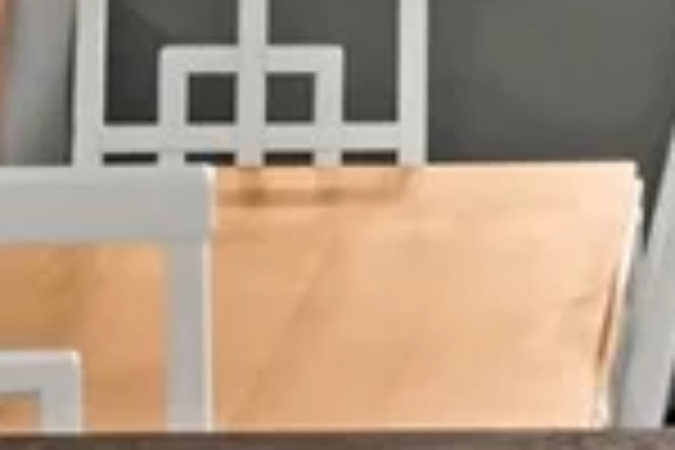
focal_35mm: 205
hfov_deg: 9.9
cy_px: -488
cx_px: 778
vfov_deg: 6.5
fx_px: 3843
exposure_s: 1/15
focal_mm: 20
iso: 400
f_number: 8
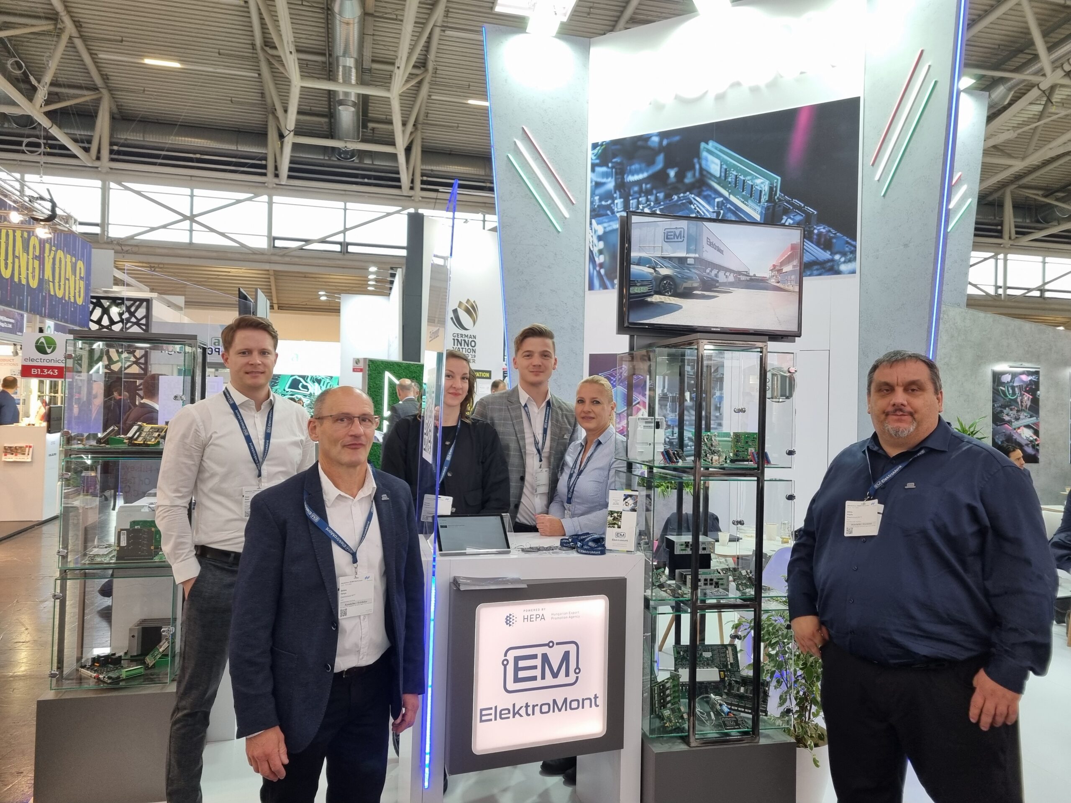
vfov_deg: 53.1
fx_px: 804
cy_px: 402
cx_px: 536
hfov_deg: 67.3
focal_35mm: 26
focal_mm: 5.4
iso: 125
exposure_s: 1/100
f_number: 1.8
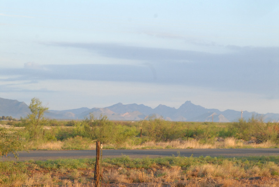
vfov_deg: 12.2
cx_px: 140
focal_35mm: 112
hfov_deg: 18.1
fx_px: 874
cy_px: 94
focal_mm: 75
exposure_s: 1/320
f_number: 9
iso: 1600
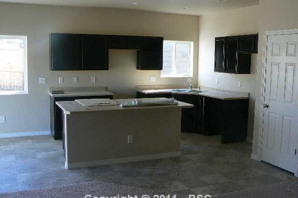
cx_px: 149
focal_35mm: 38
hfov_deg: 50.7
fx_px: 314
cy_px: 92
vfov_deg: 35.0
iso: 80
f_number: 2.8
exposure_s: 1/50
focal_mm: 6
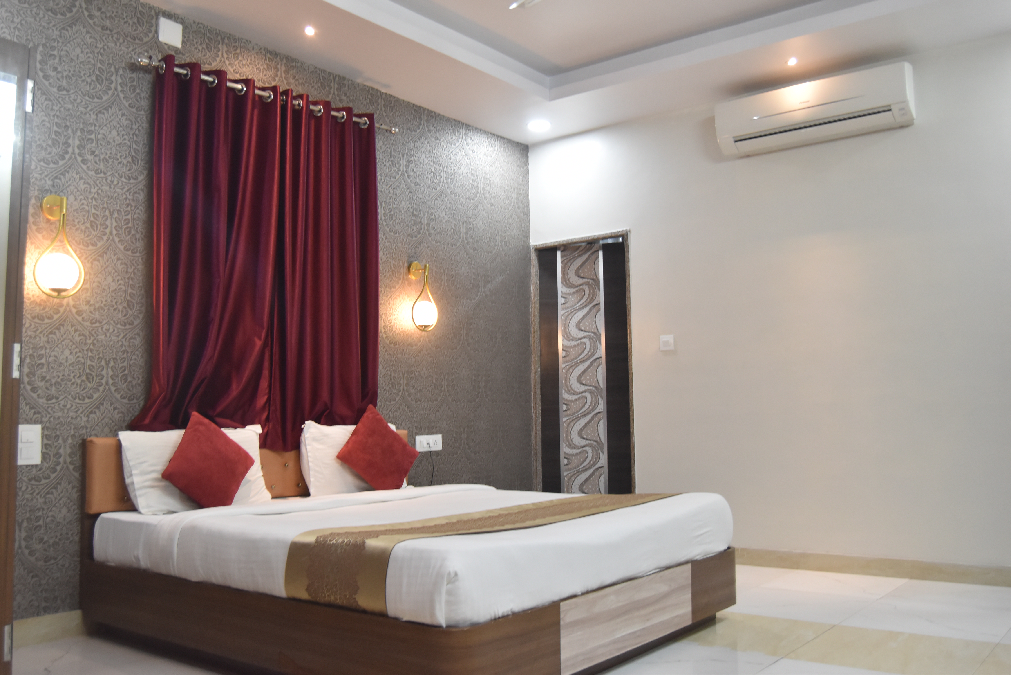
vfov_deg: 43.6
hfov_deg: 61.9
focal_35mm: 30
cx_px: 506
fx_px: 843
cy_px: 338
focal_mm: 20
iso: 1250
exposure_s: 1/60
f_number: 3.5
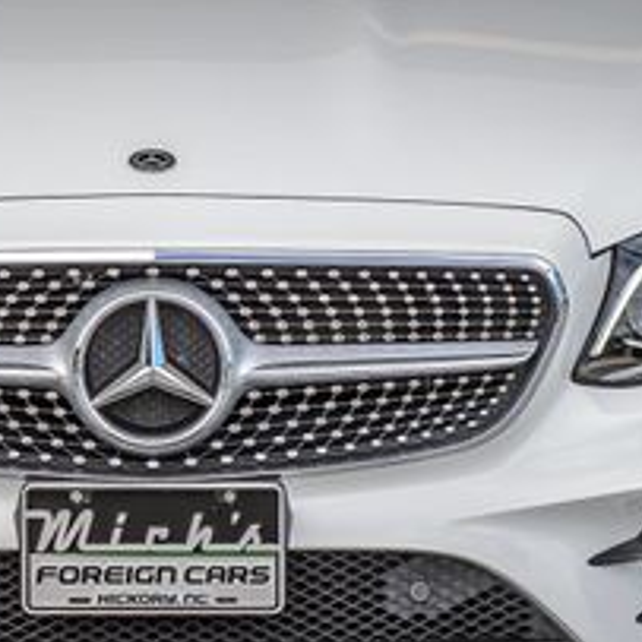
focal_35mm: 261
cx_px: 155
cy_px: 180
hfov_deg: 6.7
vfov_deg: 6.7
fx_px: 5477
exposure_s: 1/1000
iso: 100
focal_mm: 70
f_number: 4
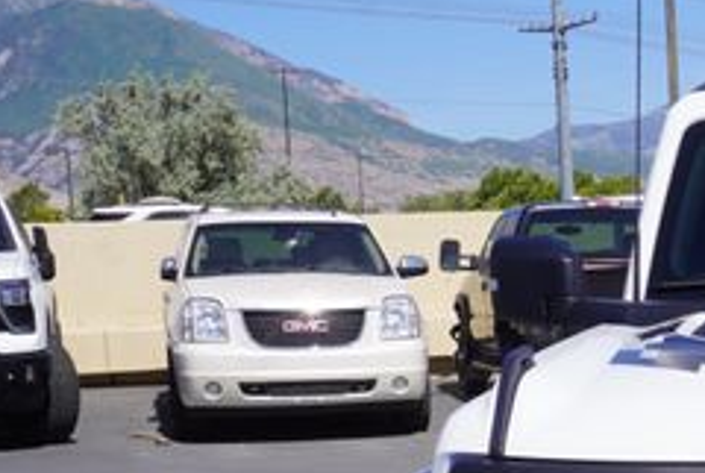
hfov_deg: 18.2
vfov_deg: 12.8
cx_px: 925
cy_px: 591
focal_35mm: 104
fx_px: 2040
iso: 100
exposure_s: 1/200
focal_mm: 26
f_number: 11
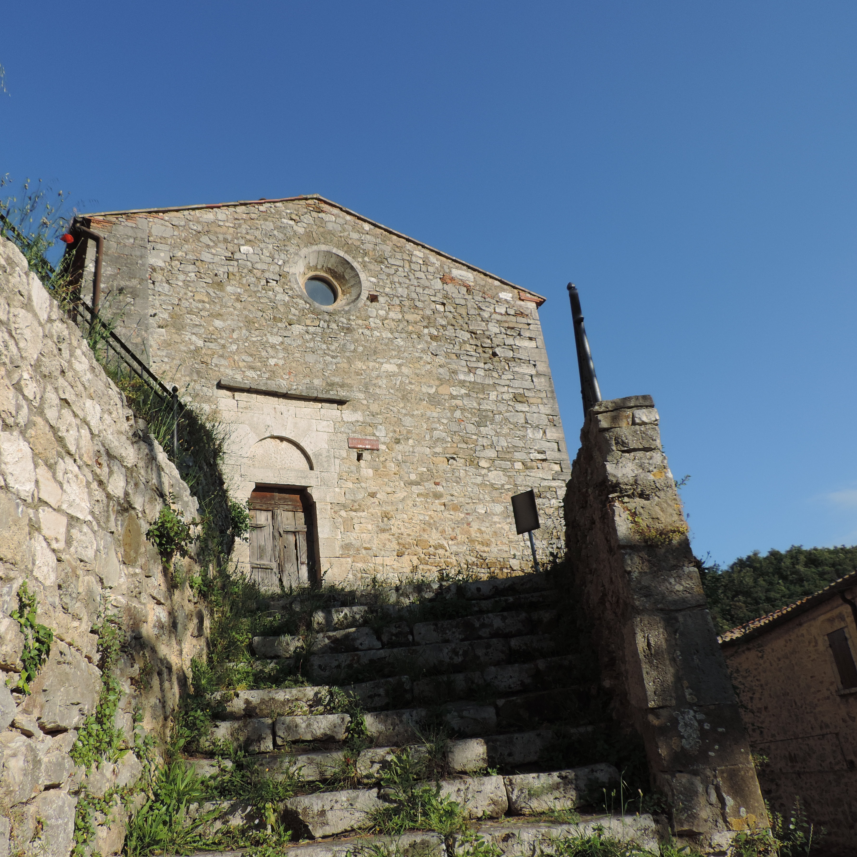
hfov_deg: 55.3
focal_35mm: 29
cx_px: 349
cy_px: 430
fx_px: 812
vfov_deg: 55.6
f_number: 3
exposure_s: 1/1250
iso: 80
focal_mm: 4.3
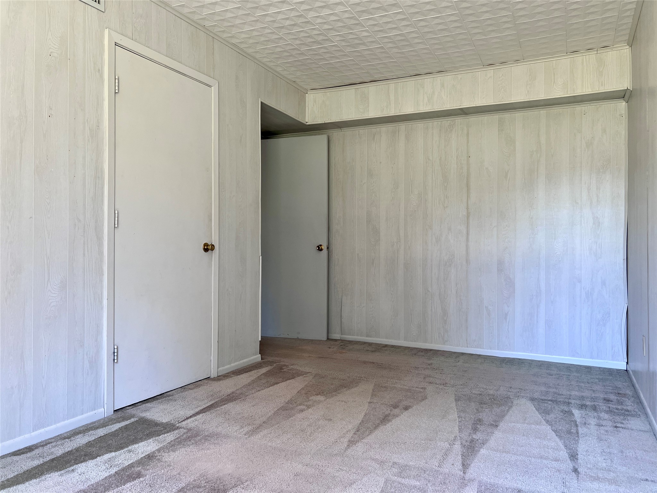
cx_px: 328
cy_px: 246
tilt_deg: +1.1
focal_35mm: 26
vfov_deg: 53.1
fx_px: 493
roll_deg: +0.0
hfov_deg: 67.3
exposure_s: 1/121
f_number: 1.5
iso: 100
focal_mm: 5.7
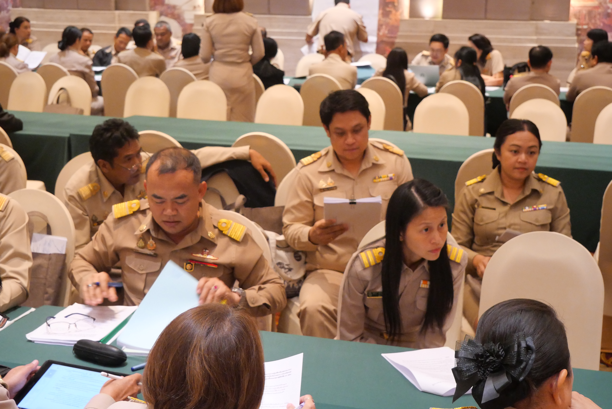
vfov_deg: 26.5
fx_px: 868
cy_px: 204
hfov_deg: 38.9
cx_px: 306
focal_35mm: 51
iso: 3200
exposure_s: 1/60
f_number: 4.5
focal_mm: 25
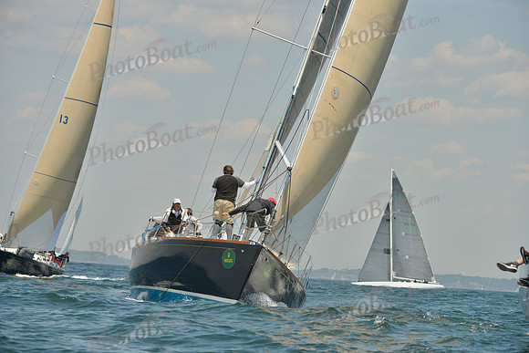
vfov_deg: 6.9
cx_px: 264
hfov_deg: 10.3
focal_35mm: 200
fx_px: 2939
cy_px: 176
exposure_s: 1/1250
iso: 280
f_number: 7.1
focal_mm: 200
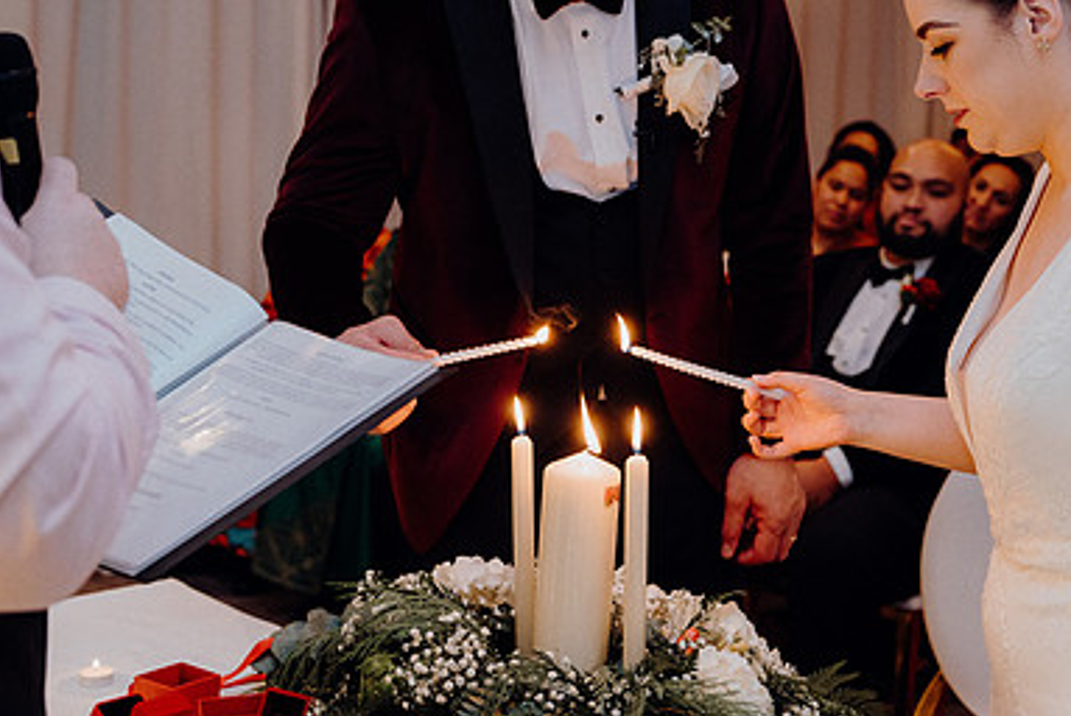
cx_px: 699
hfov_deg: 33.7
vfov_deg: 23.0
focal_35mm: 59
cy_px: 295
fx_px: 1757
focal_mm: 39
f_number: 3.5
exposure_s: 1/160
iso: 2500
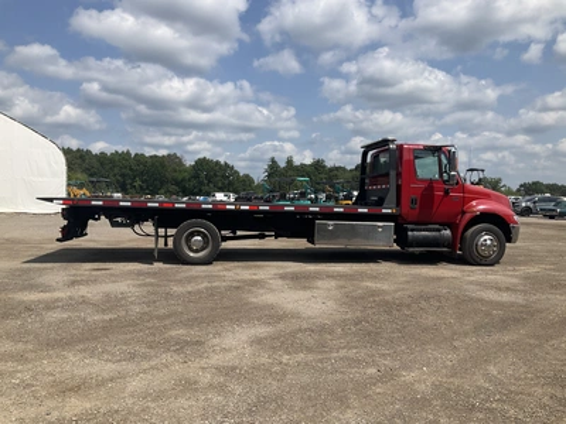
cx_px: 283
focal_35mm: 29
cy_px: 212
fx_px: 474
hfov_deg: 61.7
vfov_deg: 48.2
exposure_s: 1/2538
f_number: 1.8
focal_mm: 3
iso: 25
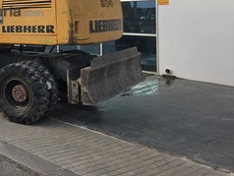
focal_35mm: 53
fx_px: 359
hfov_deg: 31.6
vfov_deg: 26.5
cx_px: -30
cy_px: 11
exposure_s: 1/144
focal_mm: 6.3
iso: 12
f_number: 1.7
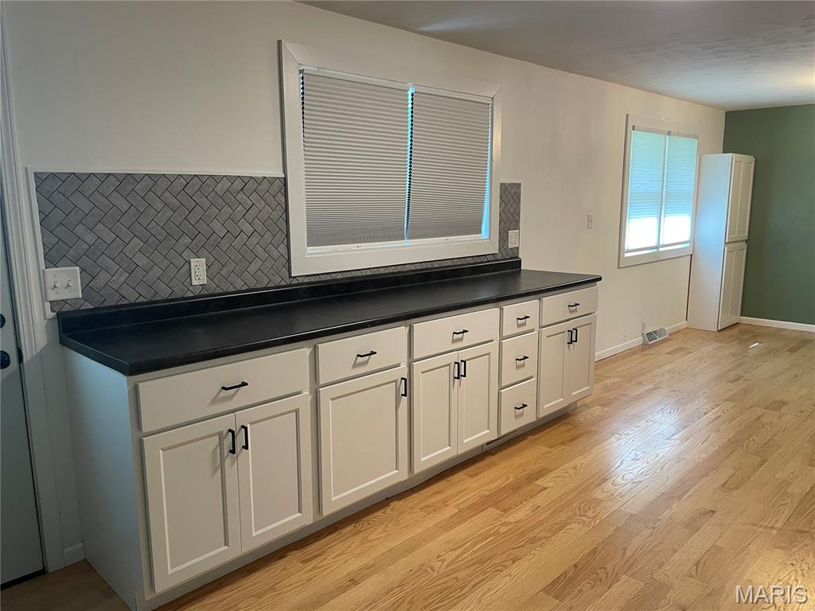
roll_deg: +1.3
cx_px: 408
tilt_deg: -11.7
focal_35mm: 26
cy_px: 306
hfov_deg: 67.3
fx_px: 612
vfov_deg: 53.1
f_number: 1.6
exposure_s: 1/60
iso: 125
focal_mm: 4.2
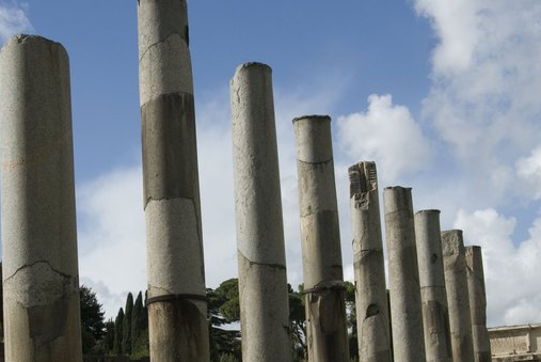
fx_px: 1068
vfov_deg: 19.0
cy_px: 307
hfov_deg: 28.3
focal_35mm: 71
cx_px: 185
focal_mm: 24
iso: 200
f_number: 11
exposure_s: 1/500
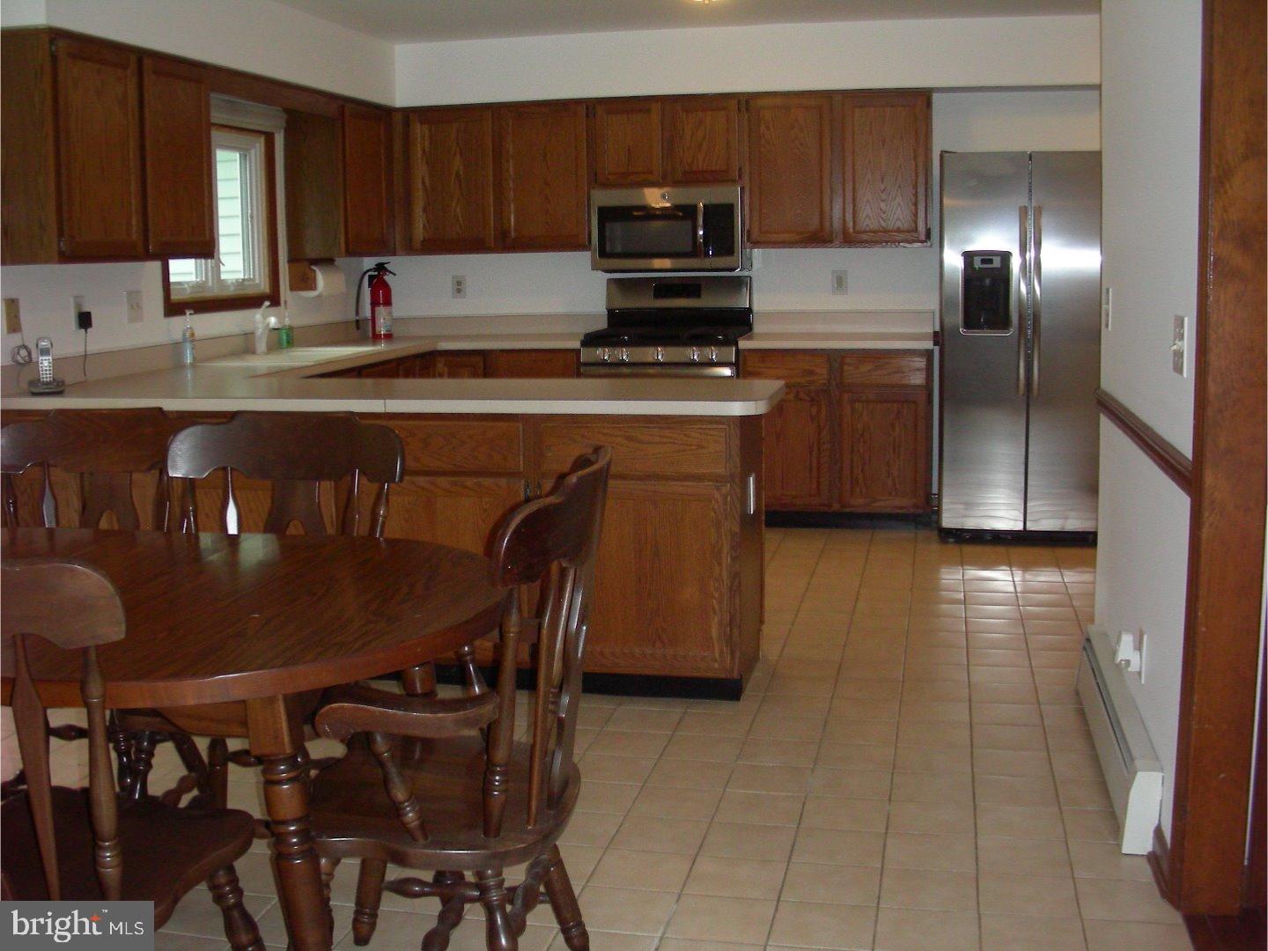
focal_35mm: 38
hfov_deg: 49.0
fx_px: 1392
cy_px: 476
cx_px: 634
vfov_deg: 37.7
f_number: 3.5
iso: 200
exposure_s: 1/60.1
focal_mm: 6.3
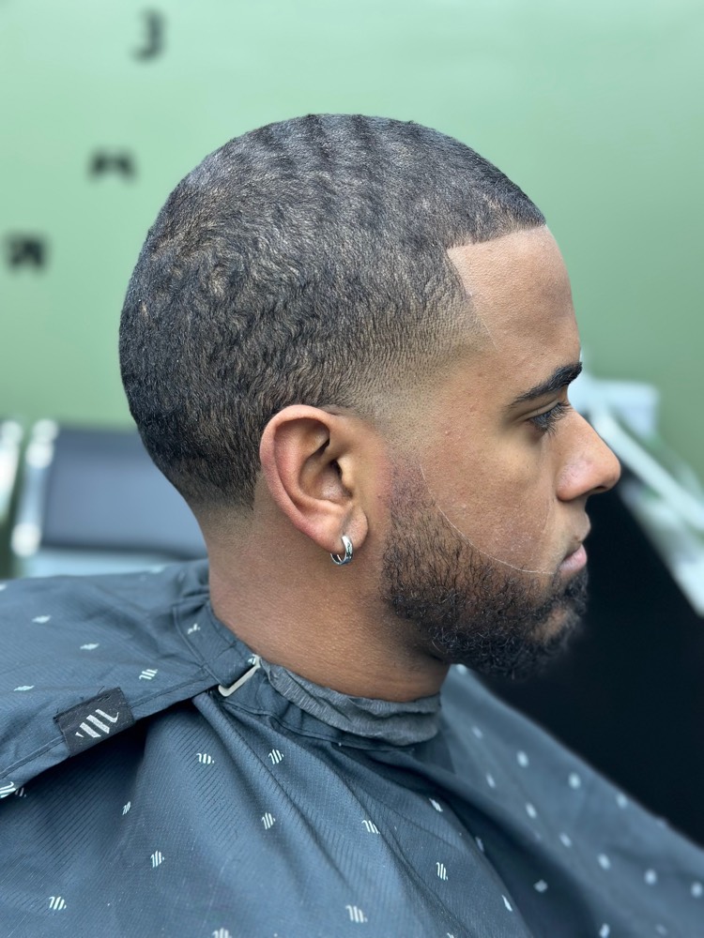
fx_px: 1302
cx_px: 352
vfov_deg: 39.7
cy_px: 469
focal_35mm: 48
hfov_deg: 30.3
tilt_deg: -12.8
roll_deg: -2.6
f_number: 1.78
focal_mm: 6.86
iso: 125
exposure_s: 1/120
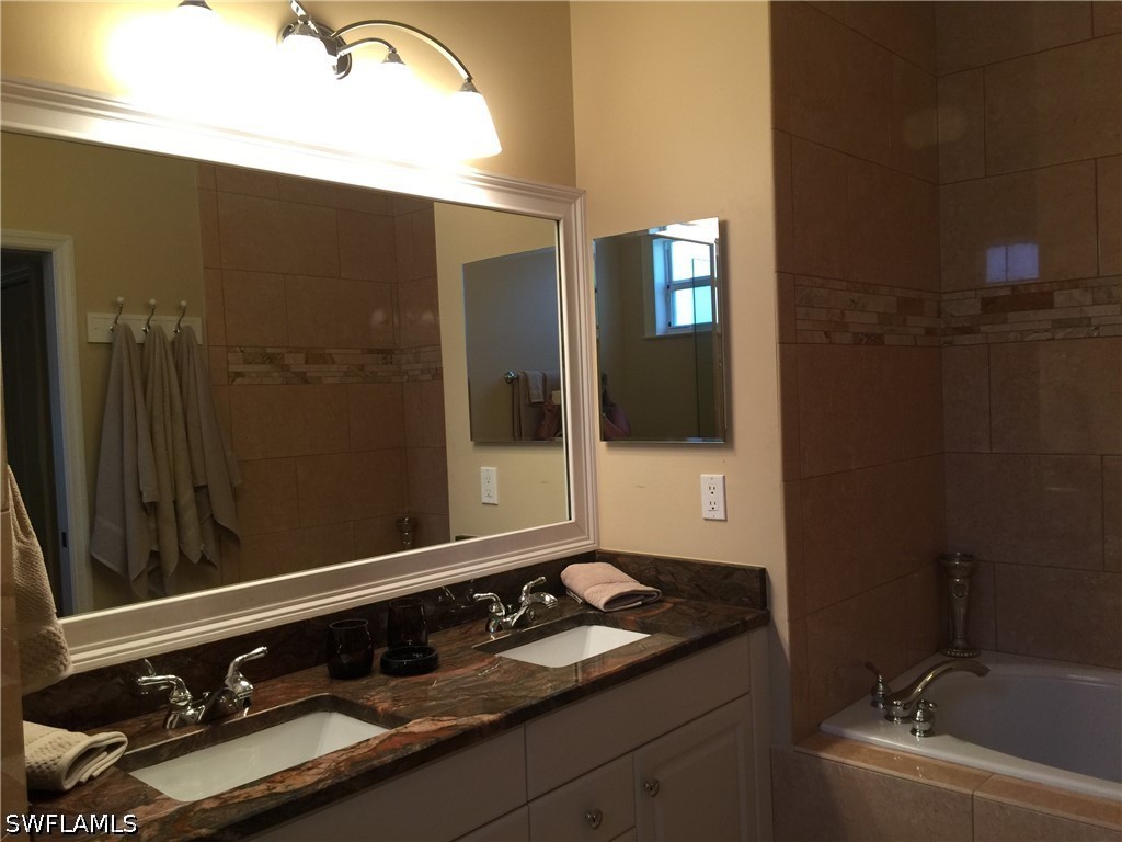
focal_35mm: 29
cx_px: 561
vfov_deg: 48.2
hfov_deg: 61.7
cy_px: 421
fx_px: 940
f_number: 2.2
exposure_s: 1/30
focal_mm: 4.15
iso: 50
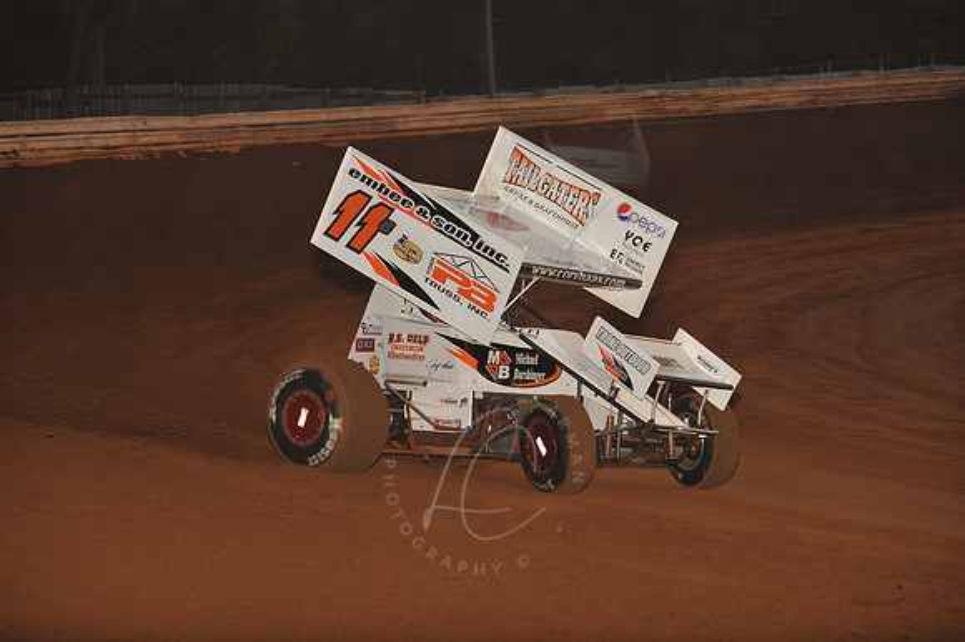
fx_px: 3884
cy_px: 321
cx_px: 482
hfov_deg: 14.2
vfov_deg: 9.5
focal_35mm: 145
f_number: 6.3
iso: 800
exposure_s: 1/320
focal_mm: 145
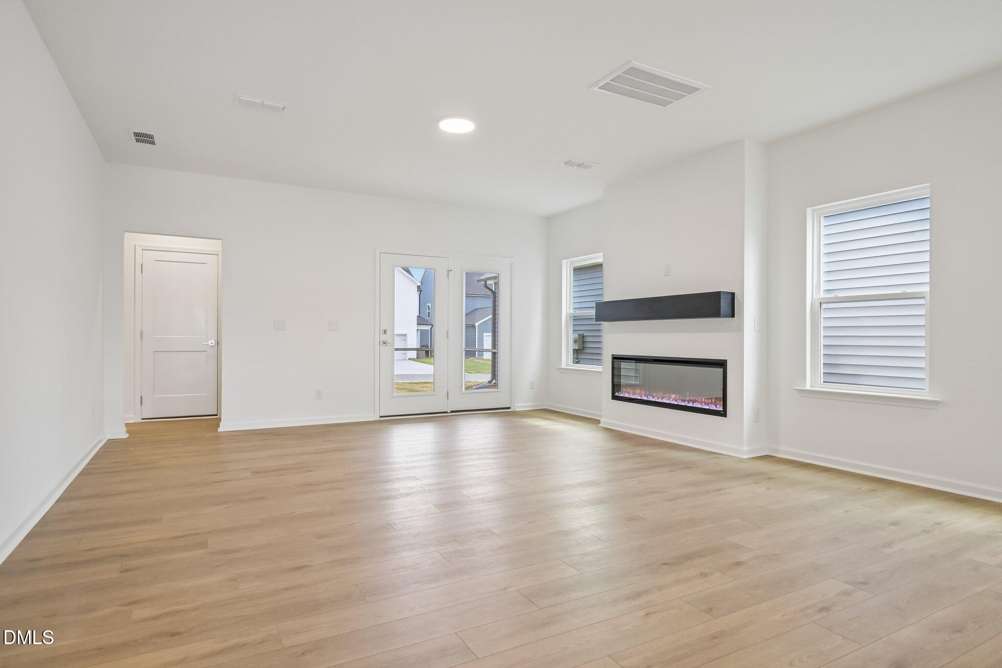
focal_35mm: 20
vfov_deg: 61.9
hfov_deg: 84.0
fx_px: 557
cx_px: 501
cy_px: 334
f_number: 8
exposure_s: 1/20
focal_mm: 20
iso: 180
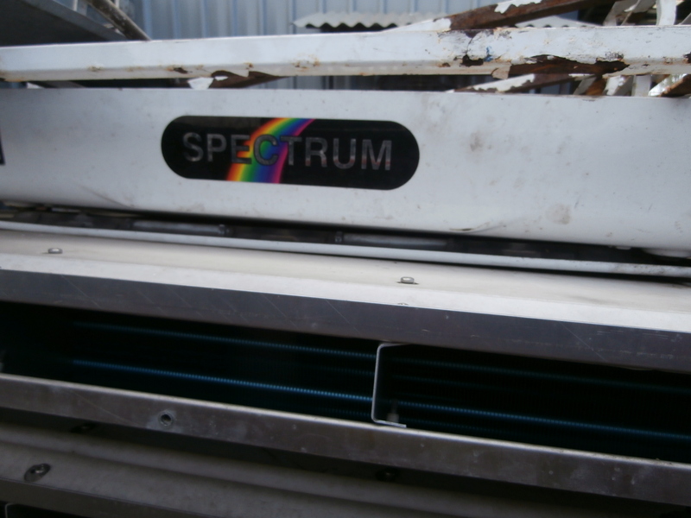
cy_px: 259
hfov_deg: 71.6
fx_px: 479
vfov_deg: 56.8
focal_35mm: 24
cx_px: 346
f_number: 3
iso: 100
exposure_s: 1/320
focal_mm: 4.2
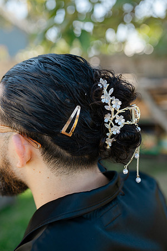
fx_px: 244
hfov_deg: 37.9
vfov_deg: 54.4
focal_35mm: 35
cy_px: 126
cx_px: 84
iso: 400
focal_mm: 35
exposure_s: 1/2500
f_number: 2.2
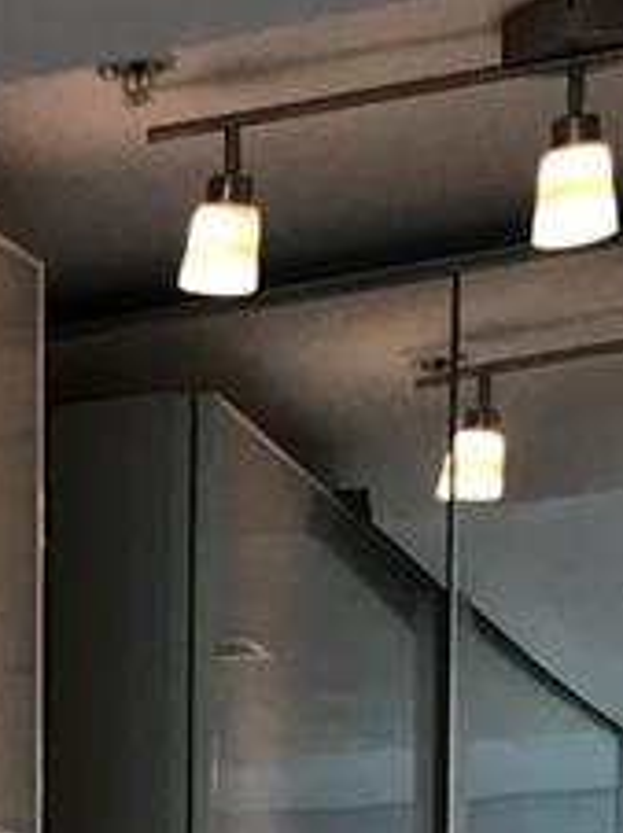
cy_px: 1850
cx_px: -785
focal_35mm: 149
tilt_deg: -7.6
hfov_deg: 9.1
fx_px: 3582
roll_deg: +2.8
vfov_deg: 11.5
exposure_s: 1/120
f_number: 1.8
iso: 32
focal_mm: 3.99
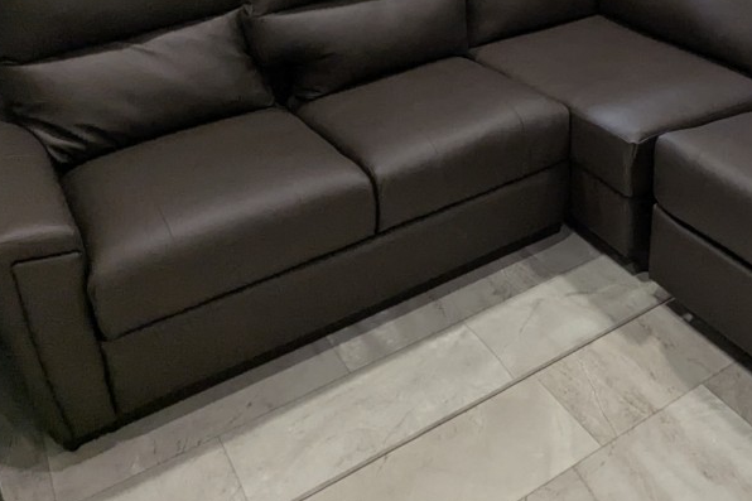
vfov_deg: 31.9
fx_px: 814
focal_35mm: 39
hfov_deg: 47.4
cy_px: 19
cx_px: 580
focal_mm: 2.35
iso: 161
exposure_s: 1/48.2
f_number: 2.2
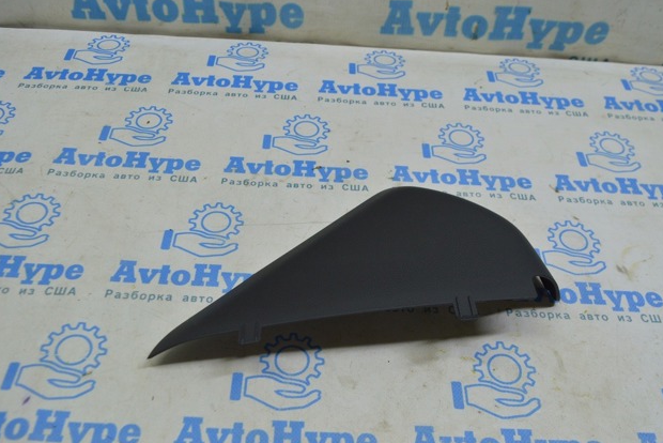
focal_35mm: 34
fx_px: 626
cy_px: 225
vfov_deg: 38.9
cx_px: 324
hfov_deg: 55.8
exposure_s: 1/40
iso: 400
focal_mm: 22
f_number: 5.6
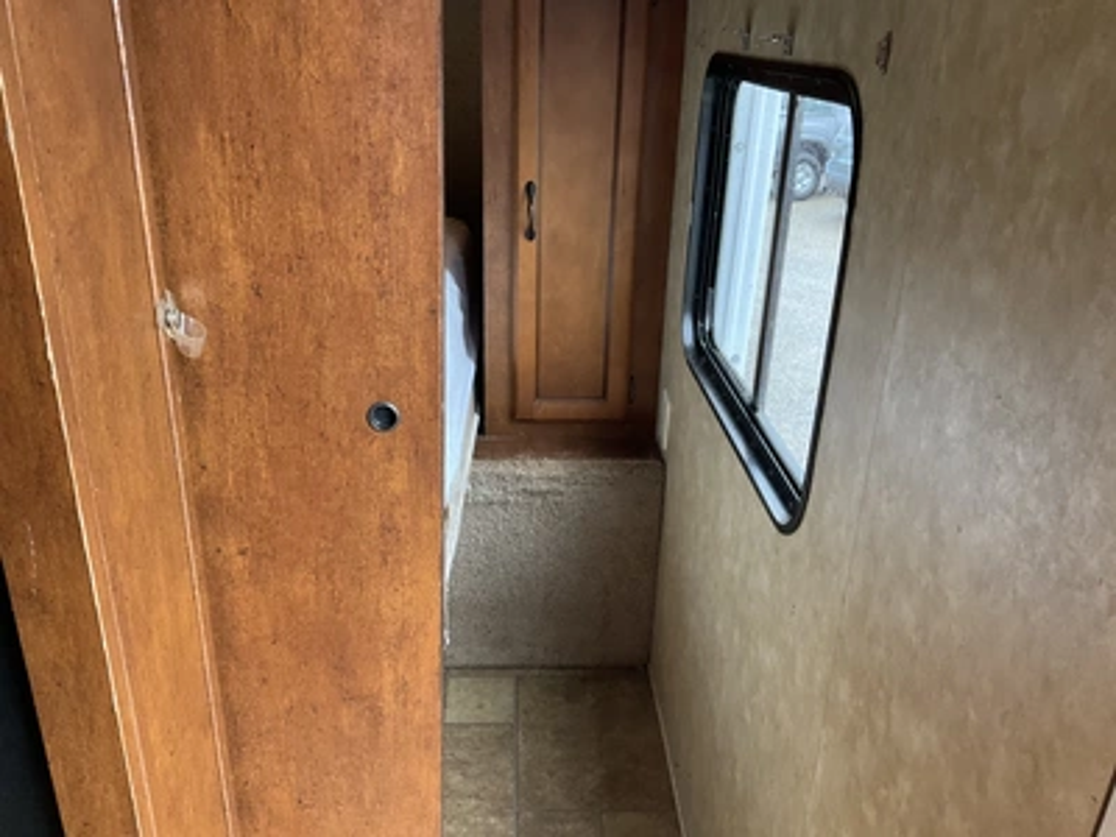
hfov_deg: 61.7
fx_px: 935
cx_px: 558
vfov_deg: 48.2
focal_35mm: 29
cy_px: 418
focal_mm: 3
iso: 80
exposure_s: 1/60
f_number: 1.8
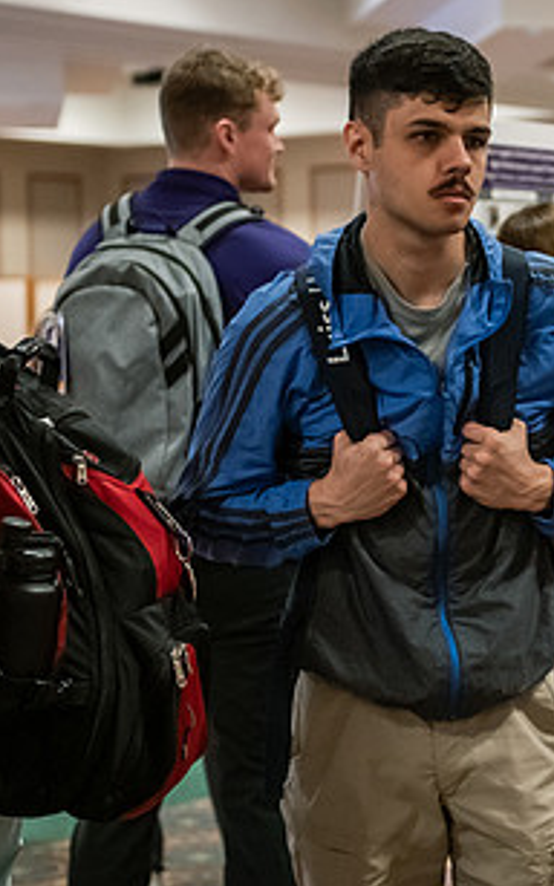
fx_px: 2559
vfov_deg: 19.6
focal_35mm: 106
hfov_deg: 12.1
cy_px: 348
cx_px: 641
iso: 4000
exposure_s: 1/200
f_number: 3.2
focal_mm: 55
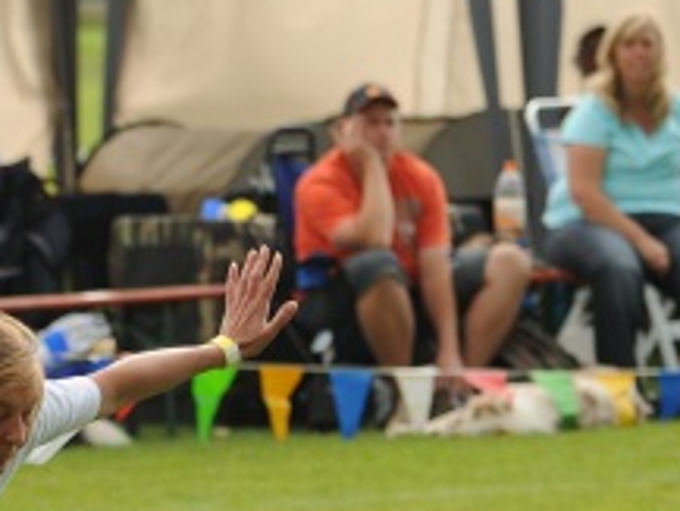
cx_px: -260
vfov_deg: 2.9
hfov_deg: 3.8
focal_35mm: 520
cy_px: 588
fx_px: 10221
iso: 200
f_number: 2.8
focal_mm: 98
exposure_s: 1/800
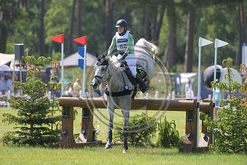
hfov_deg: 5.4
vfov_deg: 3.6
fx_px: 2608
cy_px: 82
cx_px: 124
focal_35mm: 380
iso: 640
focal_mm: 380
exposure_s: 1/1250
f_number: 5
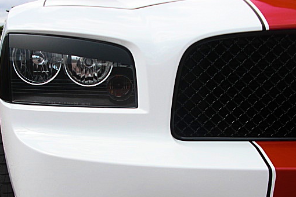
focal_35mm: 47
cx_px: 146
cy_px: 134
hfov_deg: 41.9
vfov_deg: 28.4
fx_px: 386
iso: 50
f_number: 2.8
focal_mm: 6.3
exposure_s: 1/1000
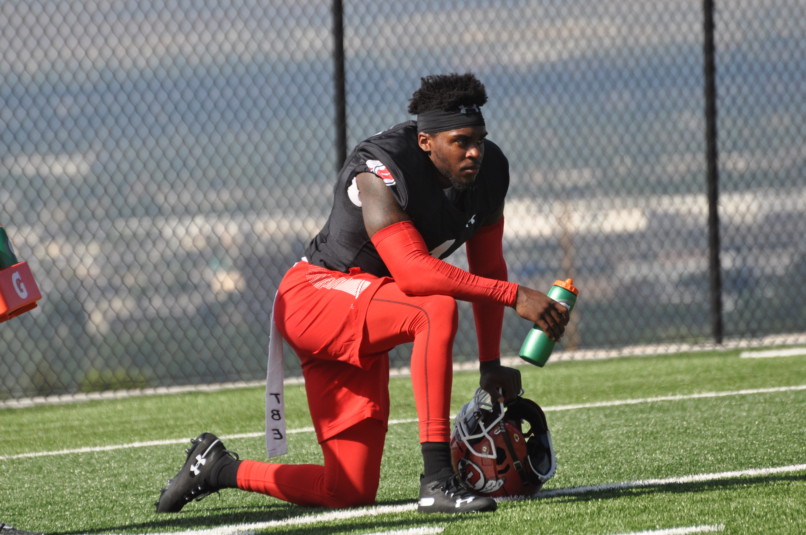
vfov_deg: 3.0
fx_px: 10063
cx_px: 403
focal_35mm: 450
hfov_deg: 4.6
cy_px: 268
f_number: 5.6
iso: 400
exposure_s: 1/1250
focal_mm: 300
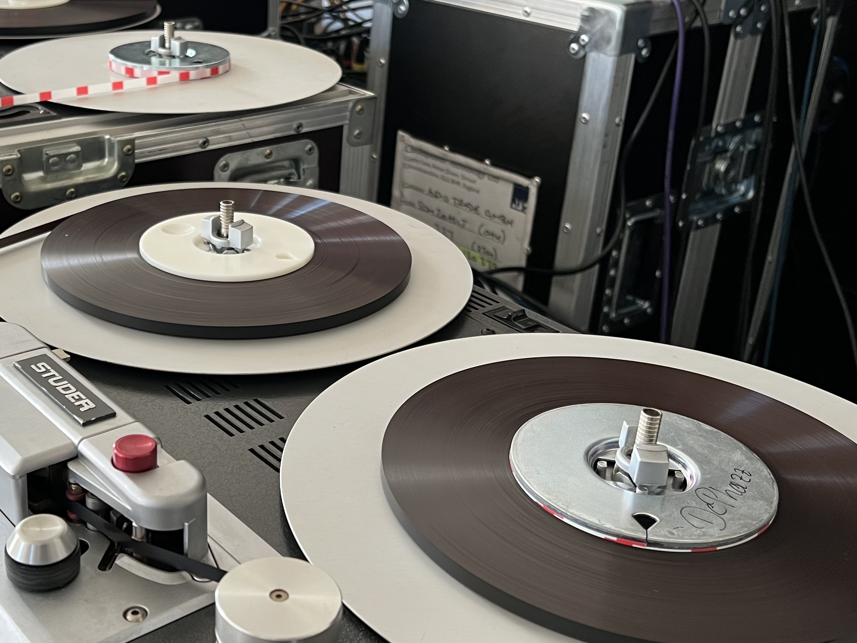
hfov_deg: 40.5
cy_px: 303
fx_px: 1139
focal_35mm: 46
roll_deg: -0.8
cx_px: 253
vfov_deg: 31.5
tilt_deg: -26.2
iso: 125
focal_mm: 5.7
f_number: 1.5
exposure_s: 1/98
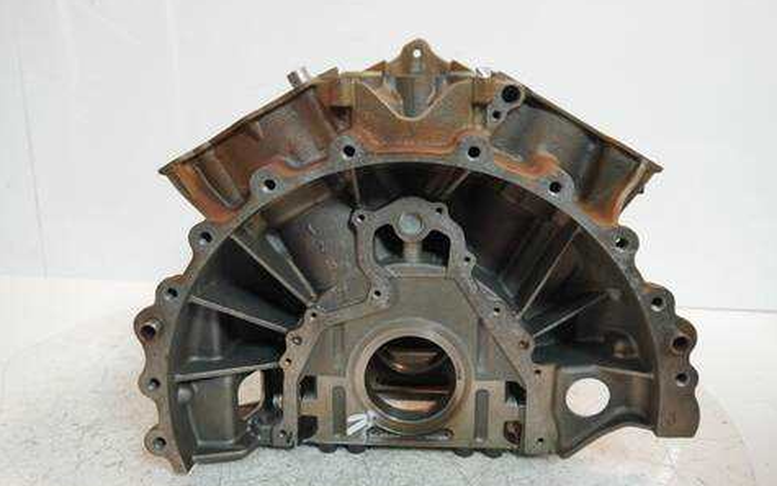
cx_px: 389
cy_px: 221
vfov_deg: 41.8
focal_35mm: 30
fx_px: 635
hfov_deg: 62.9
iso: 640
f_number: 3.5
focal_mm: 14
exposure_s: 1/125
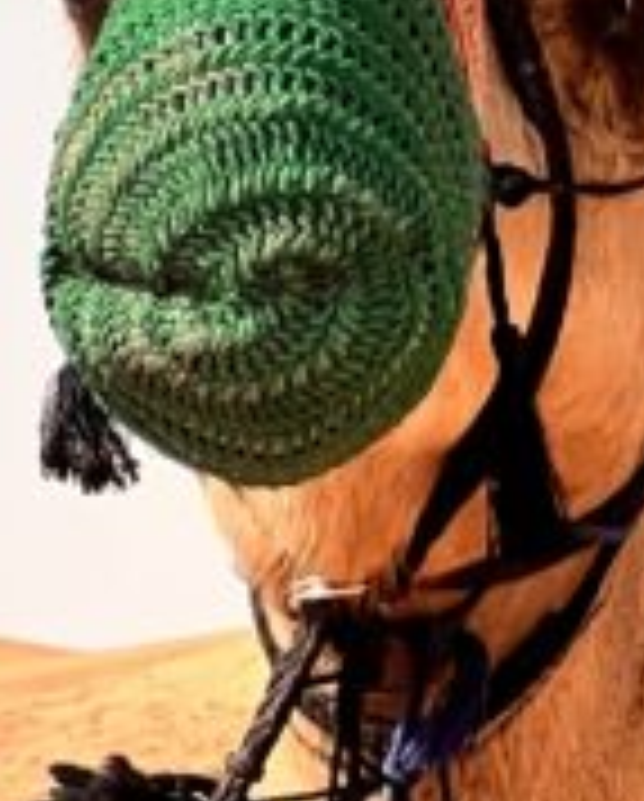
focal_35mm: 337
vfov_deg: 5.7
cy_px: 1166
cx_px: 1509
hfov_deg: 4.5
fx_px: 8008
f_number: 2.8
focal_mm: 9
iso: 32
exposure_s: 1/1143
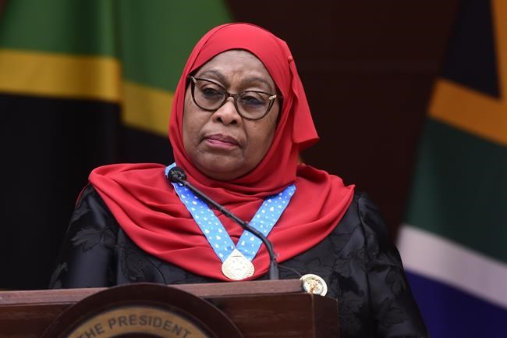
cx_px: 254
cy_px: 169
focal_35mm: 450
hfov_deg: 4.6
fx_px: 6336
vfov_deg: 3.1
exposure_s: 1/2000
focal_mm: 300
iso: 1250
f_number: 5.6
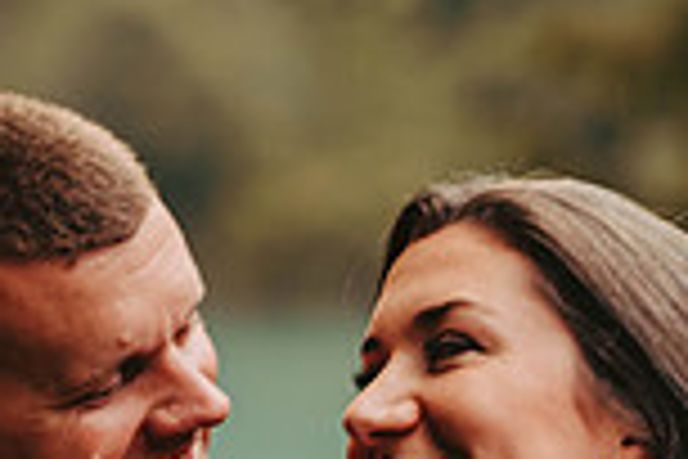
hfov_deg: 4.7
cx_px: -81
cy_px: 632
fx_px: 8389
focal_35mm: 439
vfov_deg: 3.1
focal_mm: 116
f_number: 2.8
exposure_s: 1/125
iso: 320
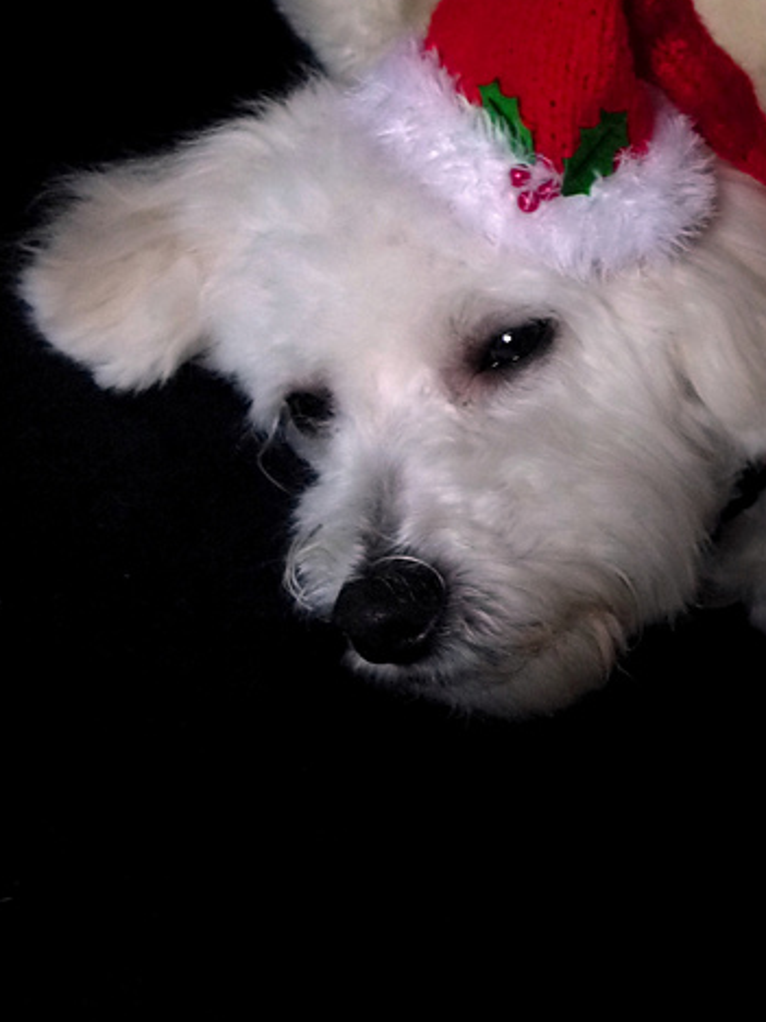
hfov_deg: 34.9
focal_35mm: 41
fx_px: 1210
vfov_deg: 45.6
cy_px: 421
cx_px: 491
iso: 400
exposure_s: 1/8
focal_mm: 5.2
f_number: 3.3
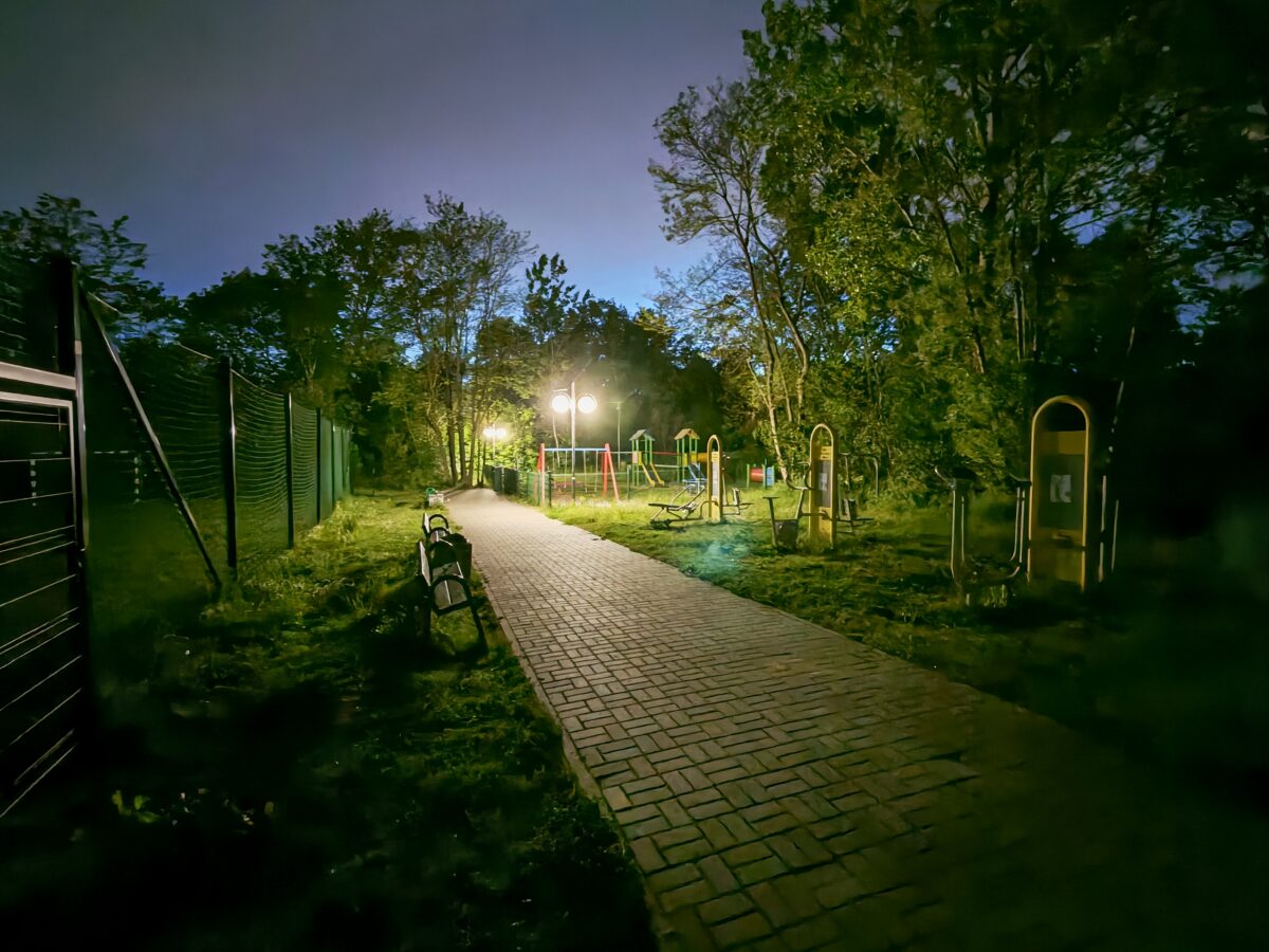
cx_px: 634
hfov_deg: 94.5
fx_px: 587
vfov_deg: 78.1
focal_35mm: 16
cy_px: 476
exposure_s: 1/2.78
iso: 3200
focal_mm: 1.96
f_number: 2.2
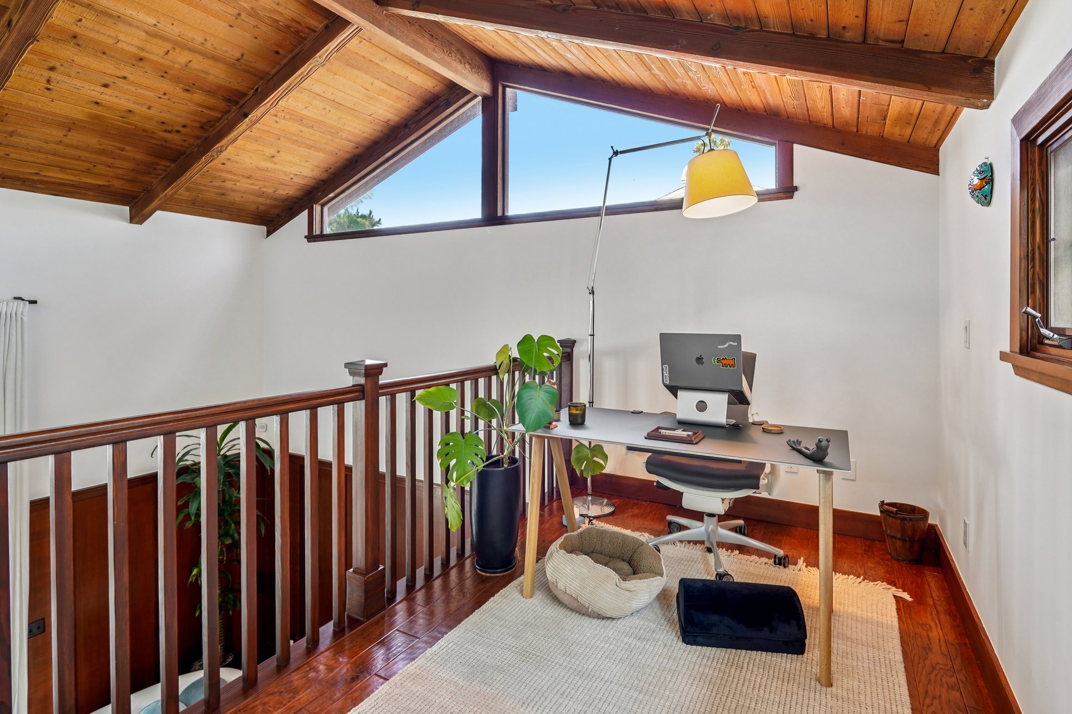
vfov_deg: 70.4
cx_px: 564
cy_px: 341
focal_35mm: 17
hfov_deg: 93.2
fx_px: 506
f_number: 8
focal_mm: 16
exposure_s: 1/6
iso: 400
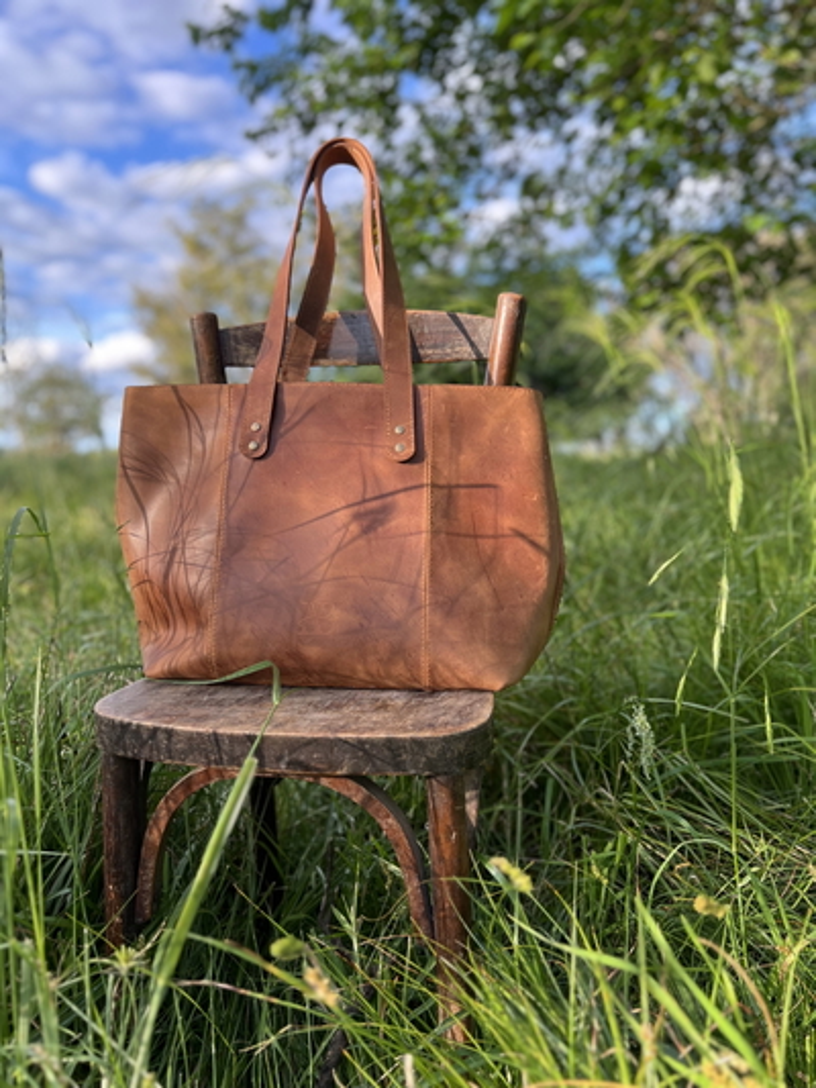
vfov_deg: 67.3
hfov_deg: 53.1
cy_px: 544
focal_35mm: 26
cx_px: 408
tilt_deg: -4.2
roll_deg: -1.4
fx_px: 817
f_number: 1.5
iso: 50
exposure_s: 1/471
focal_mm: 5.7
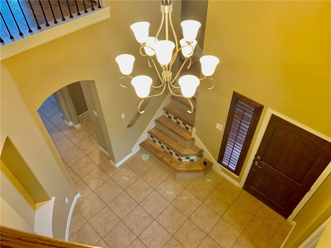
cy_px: 124
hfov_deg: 67.3
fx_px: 249
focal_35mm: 26
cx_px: 166
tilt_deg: -44.6
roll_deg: +0.3
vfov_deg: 53.1
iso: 100
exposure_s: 1/60
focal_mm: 4.25
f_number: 1.8
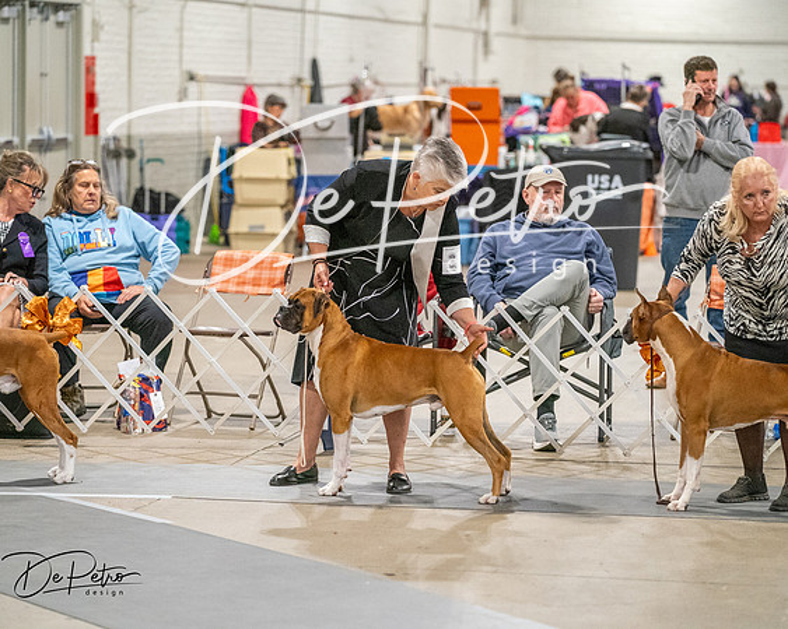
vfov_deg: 10.1
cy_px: 314
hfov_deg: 12.6
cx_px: 394
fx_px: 3571
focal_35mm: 153
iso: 6400
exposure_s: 1/250
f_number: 3.5
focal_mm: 136
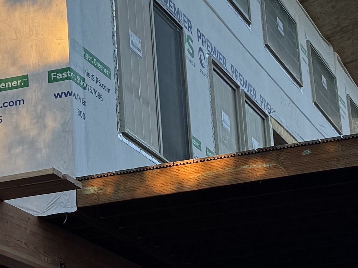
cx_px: 123
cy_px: 124
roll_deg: +4.0
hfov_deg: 15.1
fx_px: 1344
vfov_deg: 11.4
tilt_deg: +17.2
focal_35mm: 130
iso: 80
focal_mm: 6.76
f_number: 1.78
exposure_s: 1/756
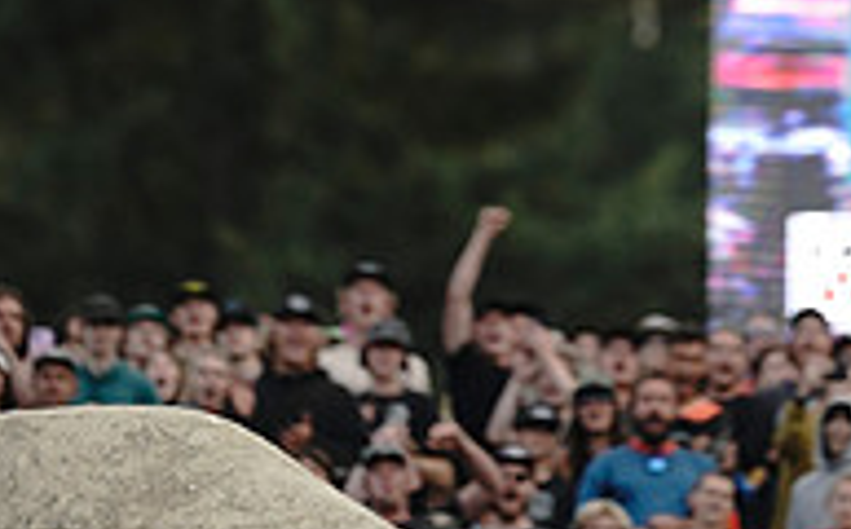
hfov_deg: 1.5
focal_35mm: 1429
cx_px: 507
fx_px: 33094
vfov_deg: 0.9
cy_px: -251
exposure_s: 1/1600
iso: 1600
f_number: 4
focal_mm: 600
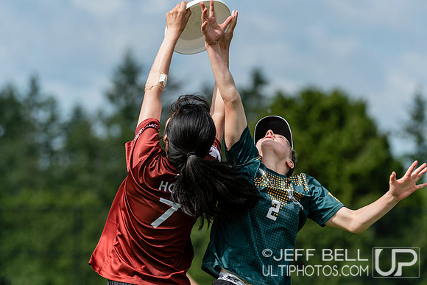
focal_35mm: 300
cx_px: 214
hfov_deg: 6.9
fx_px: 3559
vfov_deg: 4.6
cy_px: 142
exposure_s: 1/1600
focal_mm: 200
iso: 220
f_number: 4
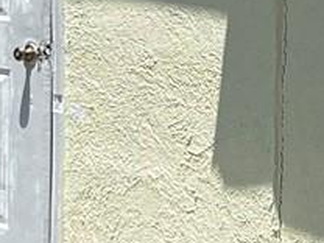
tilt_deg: -2.4
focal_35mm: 200
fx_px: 1872
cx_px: 107
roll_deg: +0.1
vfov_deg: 7.4
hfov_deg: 9.9
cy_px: -9
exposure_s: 1/4274
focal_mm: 5.7
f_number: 1.5
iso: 50
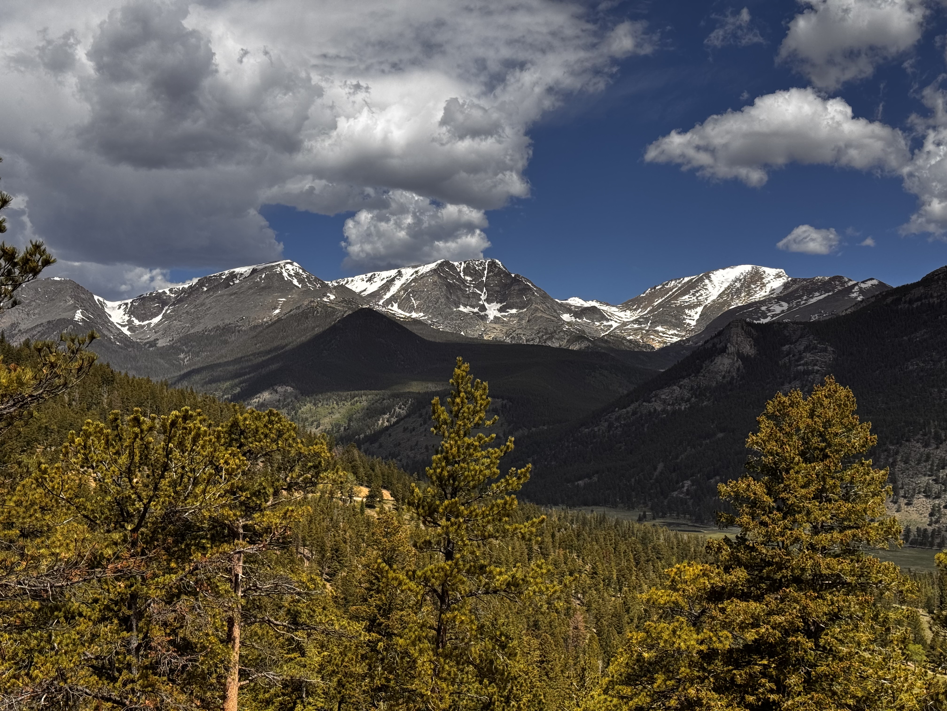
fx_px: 1313
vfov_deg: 30.3
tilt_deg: +2.3
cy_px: 356
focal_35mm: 48
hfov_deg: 39.7
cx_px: 474
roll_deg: +0.7
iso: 64
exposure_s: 1/7092
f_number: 1.78
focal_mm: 6.76
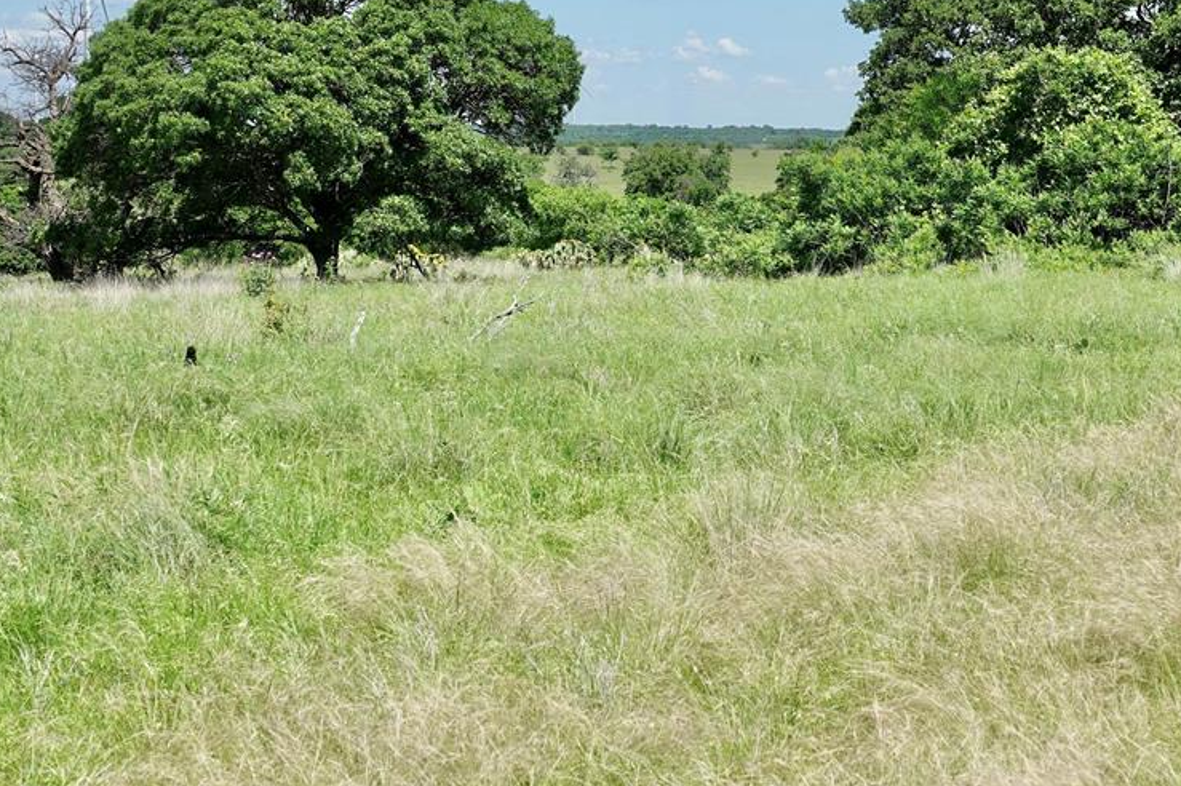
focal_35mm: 61
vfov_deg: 22.1
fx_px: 2000
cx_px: 710
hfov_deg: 32.8
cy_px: 259
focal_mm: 16.31
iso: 100
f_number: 4
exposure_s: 1/640
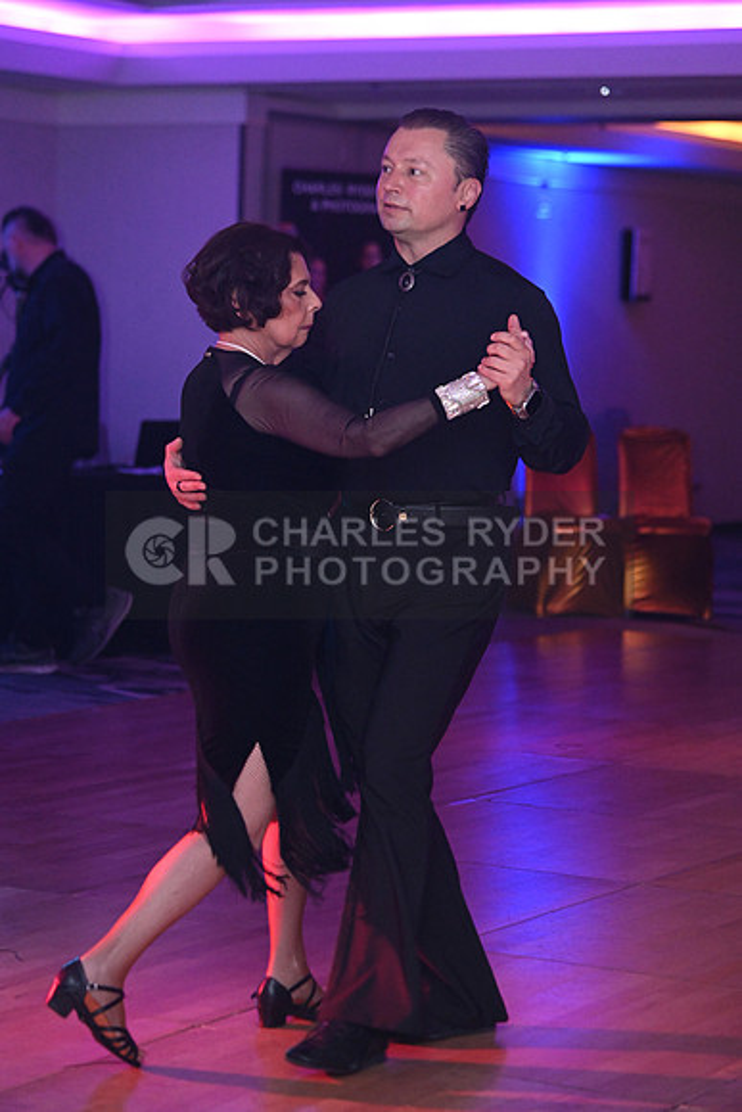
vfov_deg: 20.8
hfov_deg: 14.0
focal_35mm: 98
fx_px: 3028
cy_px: 556
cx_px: 371
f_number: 5
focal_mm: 98
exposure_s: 1/200
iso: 5000
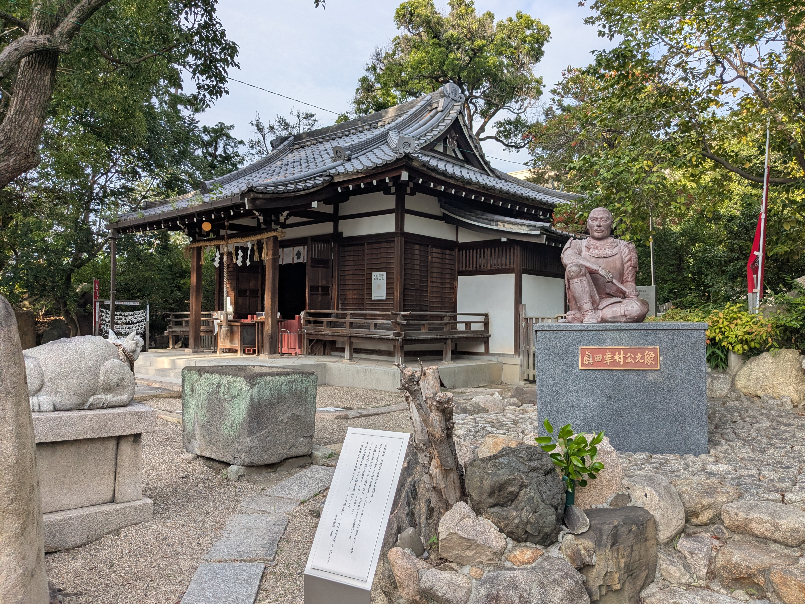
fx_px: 628
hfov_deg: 65.3
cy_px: 302
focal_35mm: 27
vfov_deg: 51.4
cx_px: 402
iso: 51
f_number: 1.73
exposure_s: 1/1232
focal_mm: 4.38
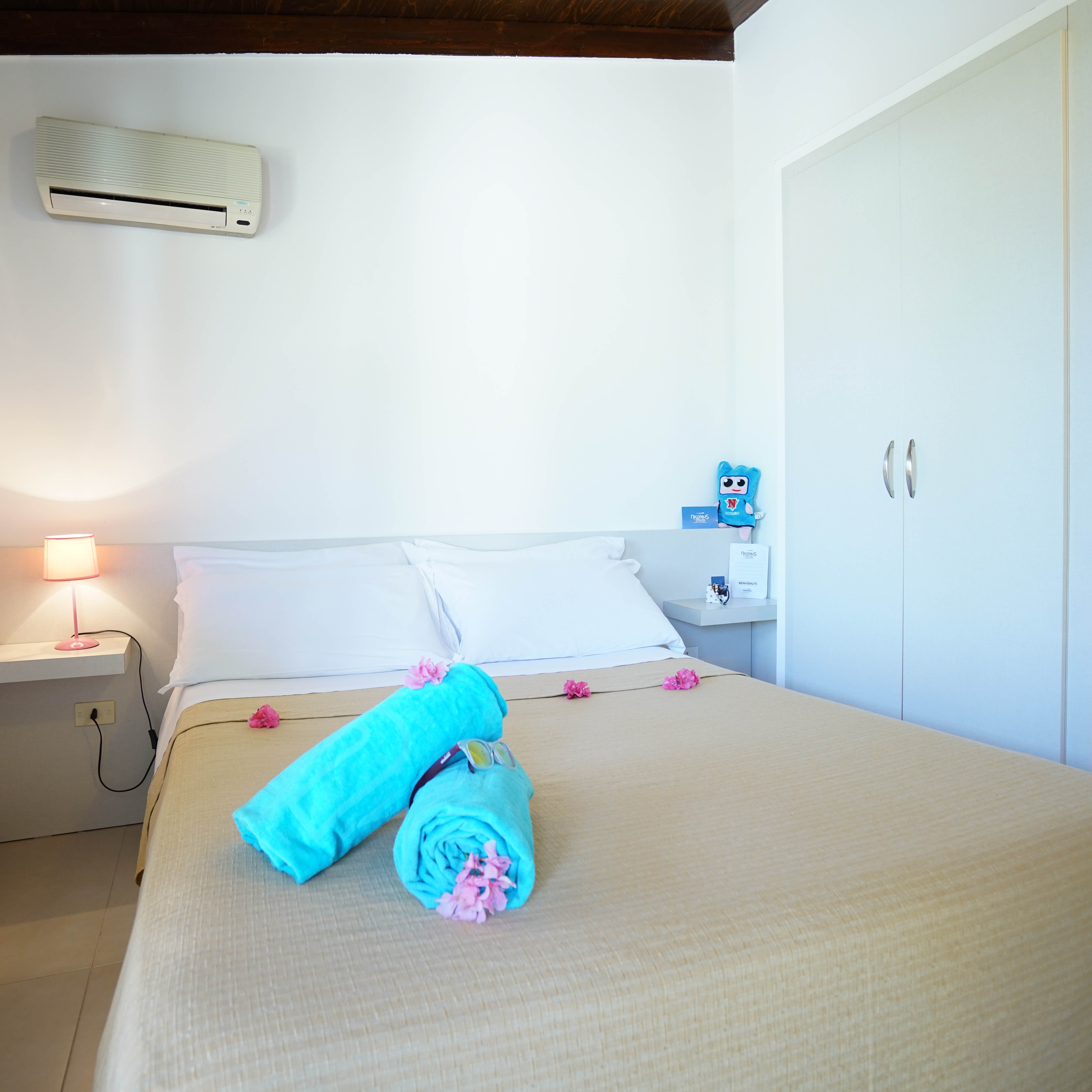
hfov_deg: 72.1
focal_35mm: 21
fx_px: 749
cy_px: 532
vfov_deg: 72.1
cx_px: 508
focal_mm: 16
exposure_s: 1/40
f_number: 4
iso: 800
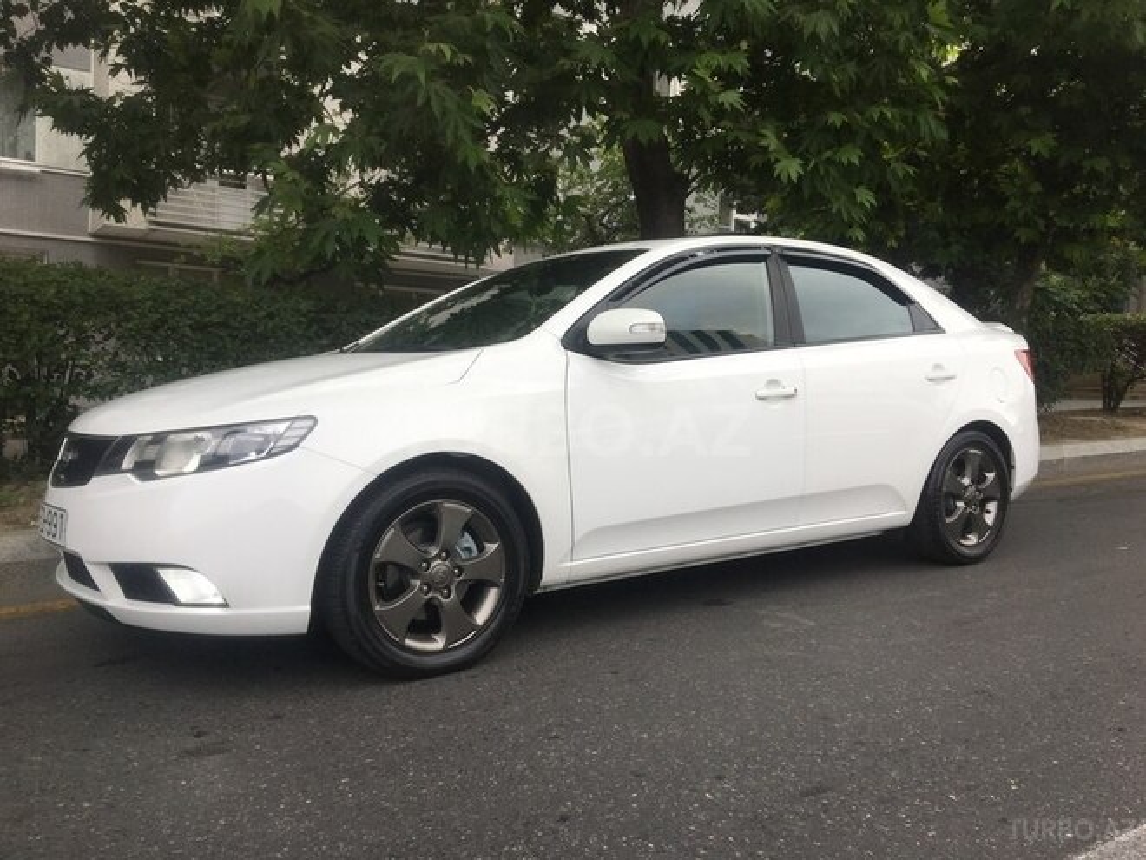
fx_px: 960
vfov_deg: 48.2
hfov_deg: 61.7
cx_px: 573
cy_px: 430
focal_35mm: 29
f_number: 2.2
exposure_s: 1/569
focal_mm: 4.15
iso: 25
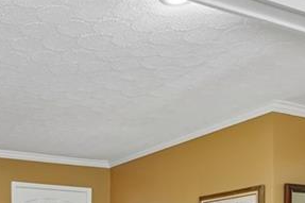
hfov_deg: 33.6
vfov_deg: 21.4
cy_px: 265
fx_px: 483
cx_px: 44
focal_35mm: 57
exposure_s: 1/4
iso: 800
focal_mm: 16
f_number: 8
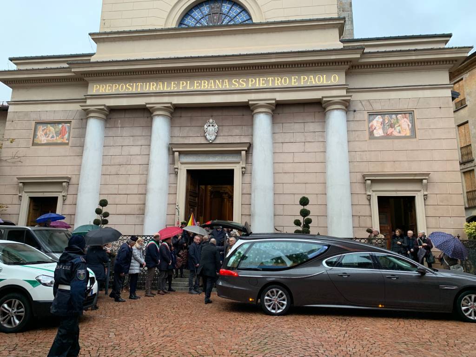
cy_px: 178
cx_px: 238
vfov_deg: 53.1
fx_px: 358
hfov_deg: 67.3
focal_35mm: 26
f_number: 1.8
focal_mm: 4.25
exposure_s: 1/113
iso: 100
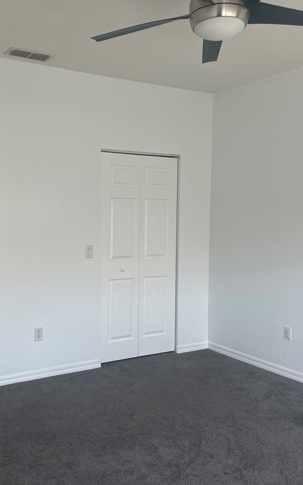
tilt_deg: -2.8
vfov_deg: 52.7
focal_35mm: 37
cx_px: 130
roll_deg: -0.1
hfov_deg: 34.4
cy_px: 243
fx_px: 489
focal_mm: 4.2
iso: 100
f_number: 1.6
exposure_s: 1/121
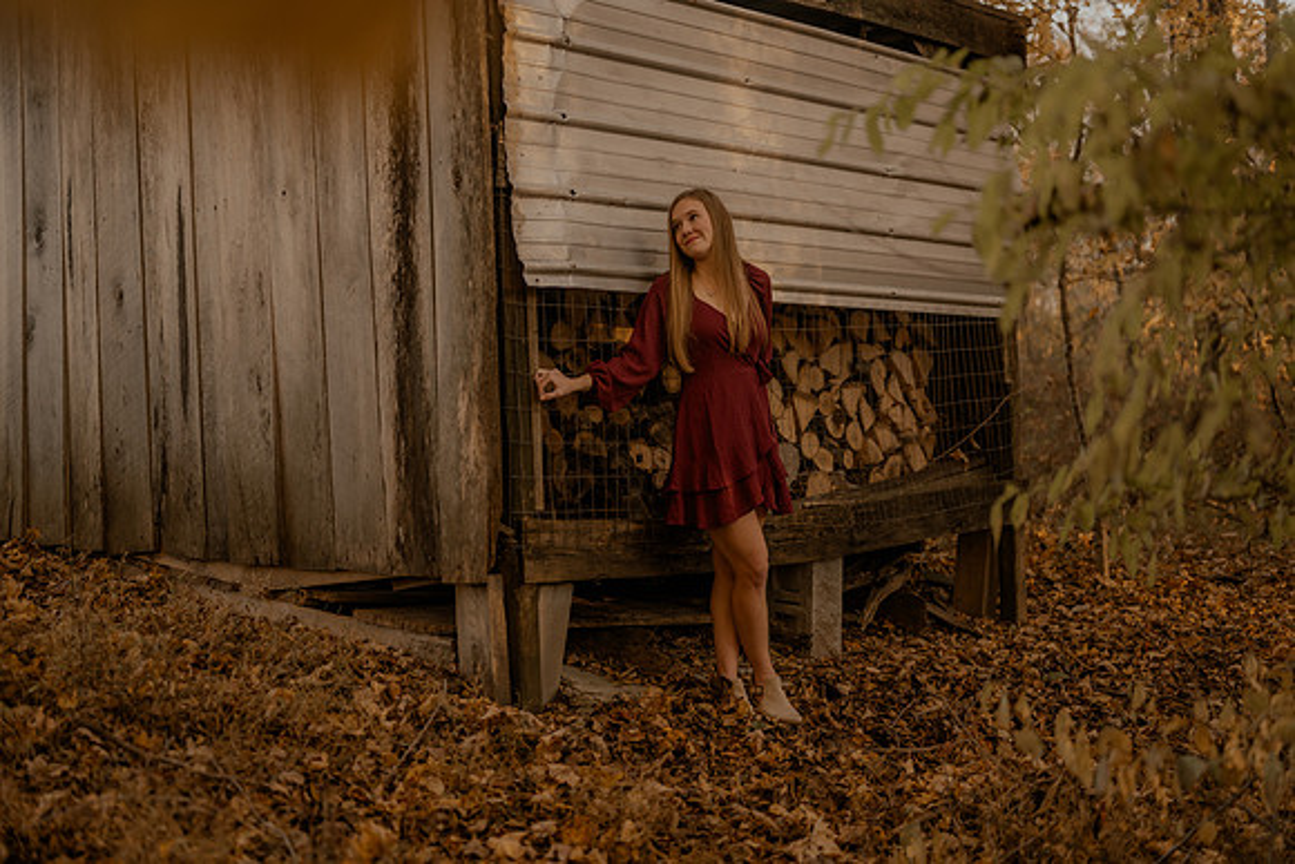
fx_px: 1799
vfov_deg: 27.0
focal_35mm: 50
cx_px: 648
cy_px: 432
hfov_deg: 39.6
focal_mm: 50
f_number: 1.8
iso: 250
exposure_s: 1/320
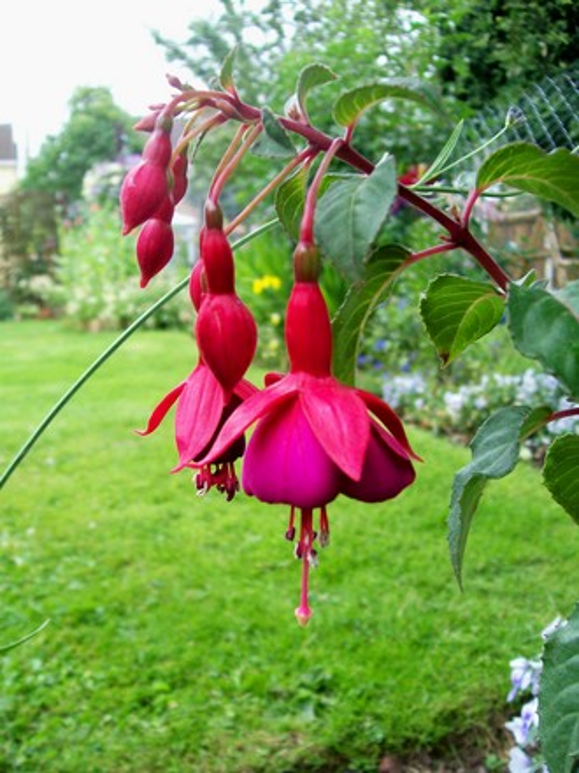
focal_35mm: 36
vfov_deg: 51.4
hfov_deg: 39.7
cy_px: 386
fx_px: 803
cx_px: 290
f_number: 2.7
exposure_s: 1/253
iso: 80
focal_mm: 6
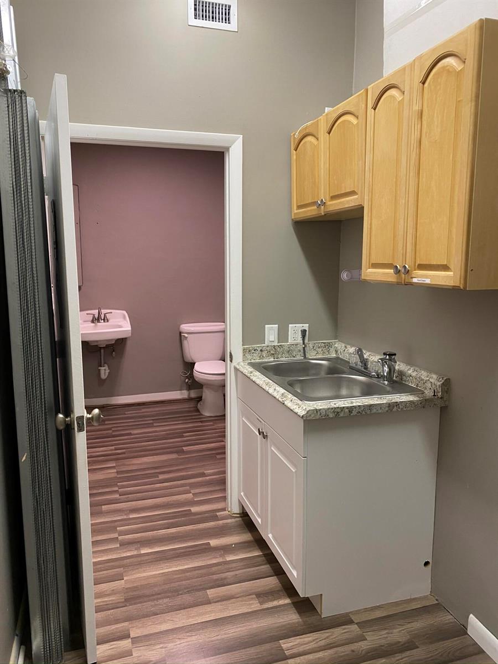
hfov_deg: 53.1
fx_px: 499
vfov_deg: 67.3
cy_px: 332
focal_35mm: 26
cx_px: 249
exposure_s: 1/60
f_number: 1.8
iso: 160
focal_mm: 4.25
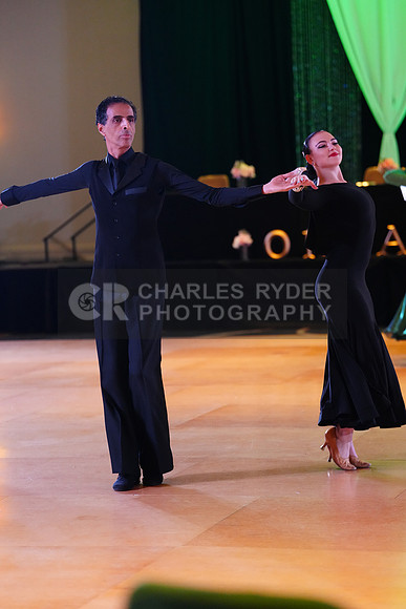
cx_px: 203
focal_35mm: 110
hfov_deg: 12.5
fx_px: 1860
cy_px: 304
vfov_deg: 18.6
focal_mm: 110
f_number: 2.8
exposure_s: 1/400
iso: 5000
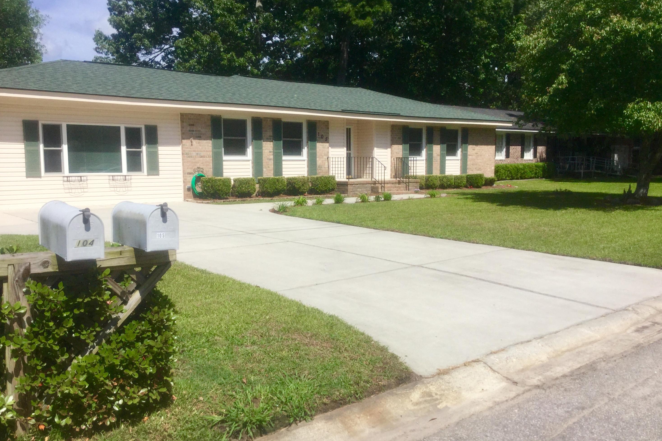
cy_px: 232
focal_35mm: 33
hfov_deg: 57.2
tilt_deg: -6.4
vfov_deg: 40.0
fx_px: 607
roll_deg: +0.0
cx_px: 327
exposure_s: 1/2203
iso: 25
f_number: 2.4
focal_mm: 3.3
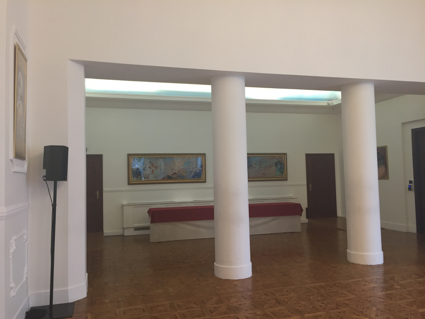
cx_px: 212
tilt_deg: +4.3
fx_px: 356
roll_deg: -0.4
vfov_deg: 48.2
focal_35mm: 29
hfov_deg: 61.7
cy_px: 160
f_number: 2.2
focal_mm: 4.15
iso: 50
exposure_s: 1/33
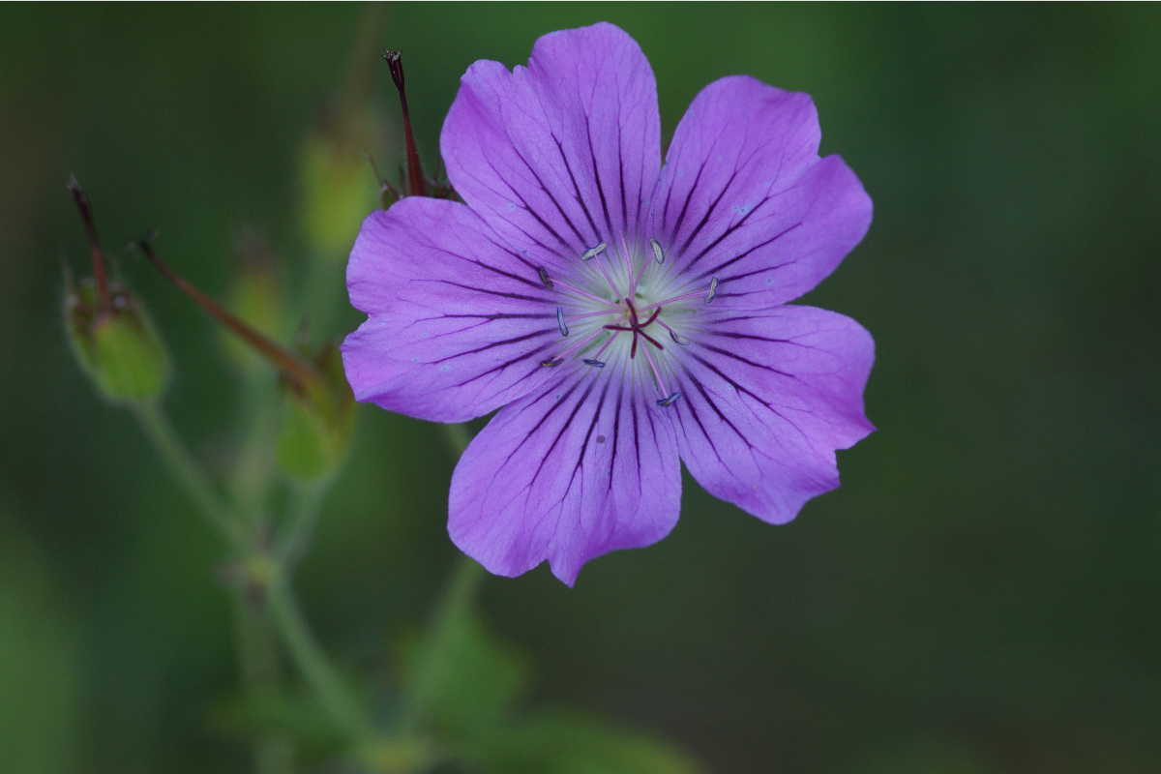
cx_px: 580
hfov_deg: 13.7
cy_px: 387
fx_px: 4837
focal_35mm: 150
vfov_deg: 9.1
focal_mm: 100
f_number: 4.5
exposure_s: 1/160
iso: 400
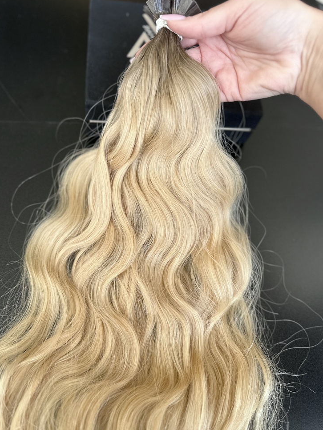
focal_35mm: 25
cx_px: 163
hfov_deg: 54.9
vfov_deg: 69.4
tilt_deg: -64.0
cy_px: 218
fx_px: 311
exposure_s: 1/141
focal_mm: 6.86
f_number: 1.78
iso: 64
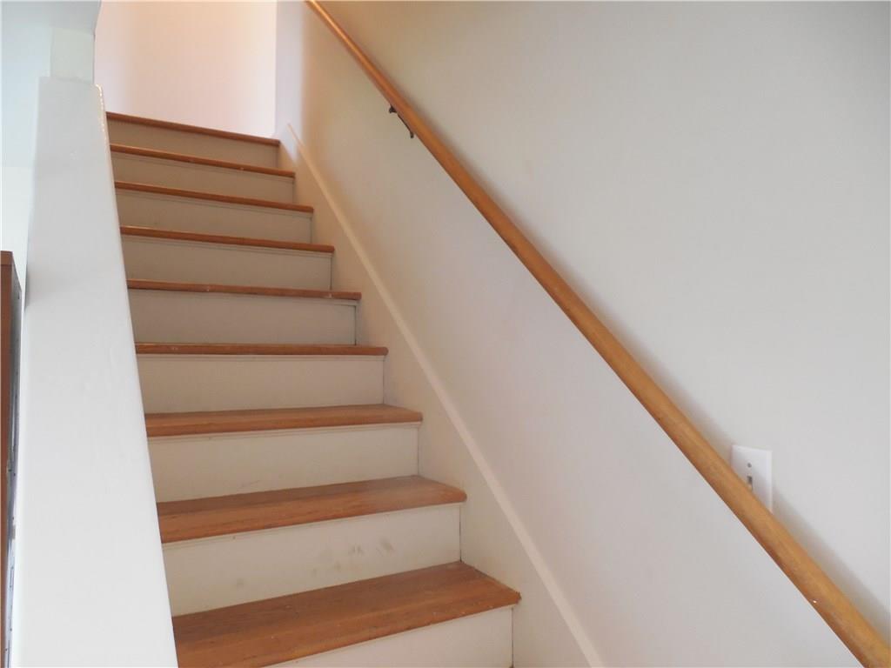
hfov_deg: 69.4
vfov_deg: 54.9
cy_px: 334
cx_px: 446
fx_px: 643
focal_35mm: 25
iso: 400
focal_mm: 4.5
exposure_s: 1/13
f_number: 3.3
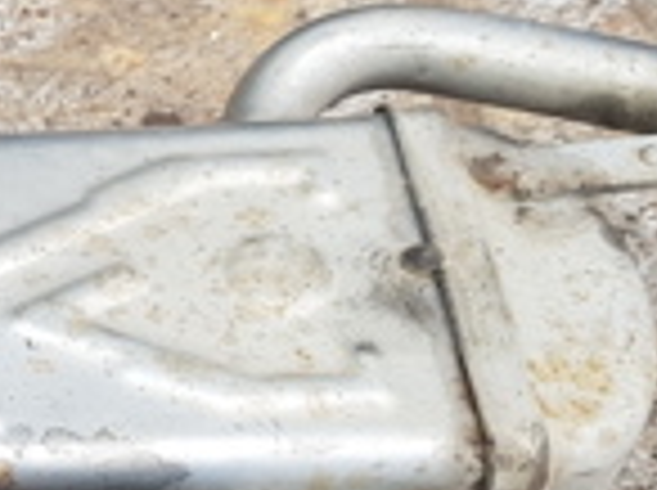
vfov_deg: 12.9
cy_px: 308
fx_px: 2160
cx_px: -504
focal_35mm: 114
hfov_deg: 15.1
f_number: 1.7
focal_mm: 4.2
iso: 40
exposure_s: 1/214
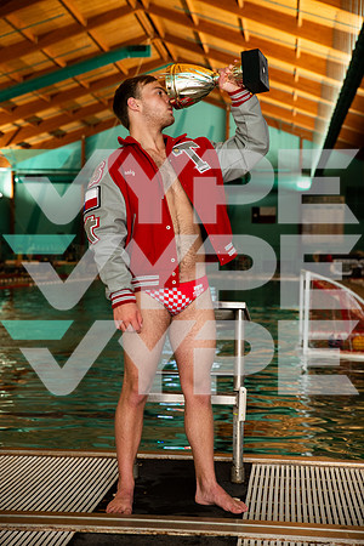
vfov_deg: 31.0
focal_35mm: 65
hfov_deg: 20.9
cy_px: 273
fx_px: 986
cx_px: 182
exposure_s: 1/200
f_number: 5
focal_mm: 65
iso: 800
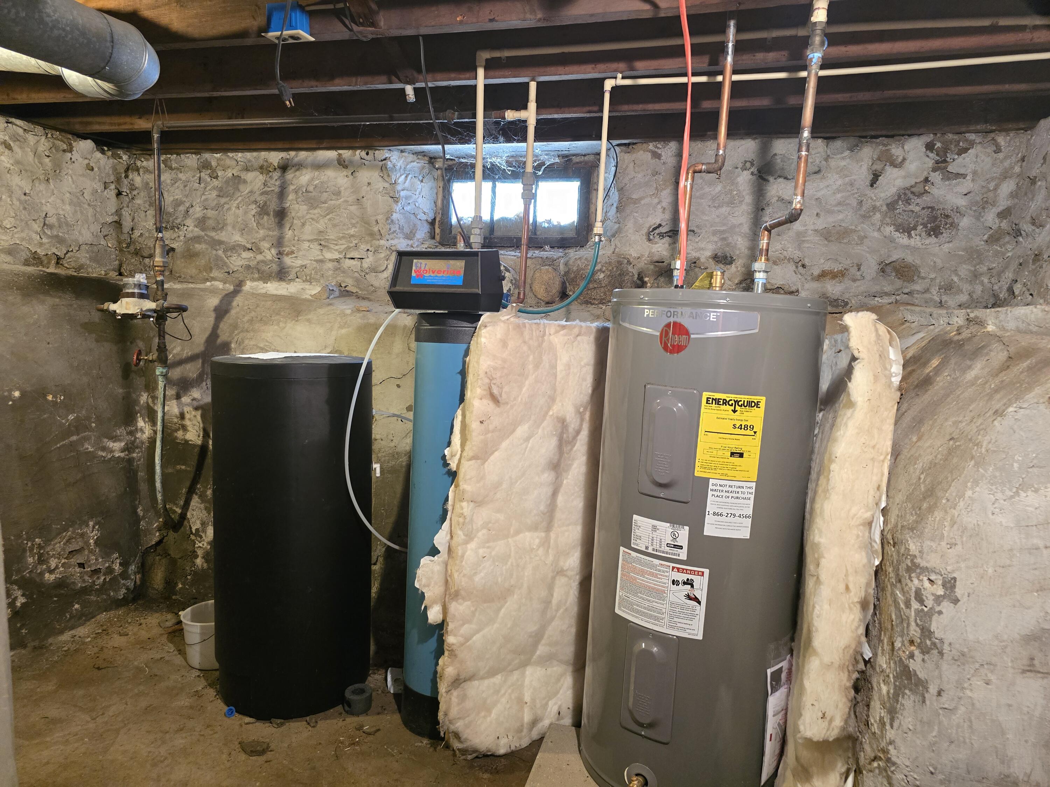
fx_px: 698
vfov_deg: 58.9
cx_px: 525
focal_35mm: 23
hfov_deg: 73.9
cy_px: 394
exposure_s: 1/60
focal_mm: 6.3
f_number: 1.7
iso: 1250
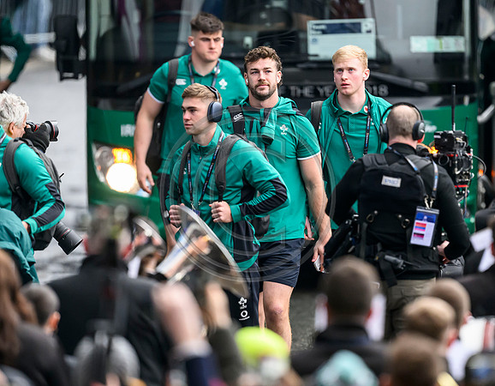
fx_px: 8116
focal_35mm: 560
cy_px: 214
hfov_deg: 3.5
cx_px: 272
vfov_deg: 2.7
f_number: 2.8
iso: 3200
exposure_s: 1/1250
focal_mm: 400
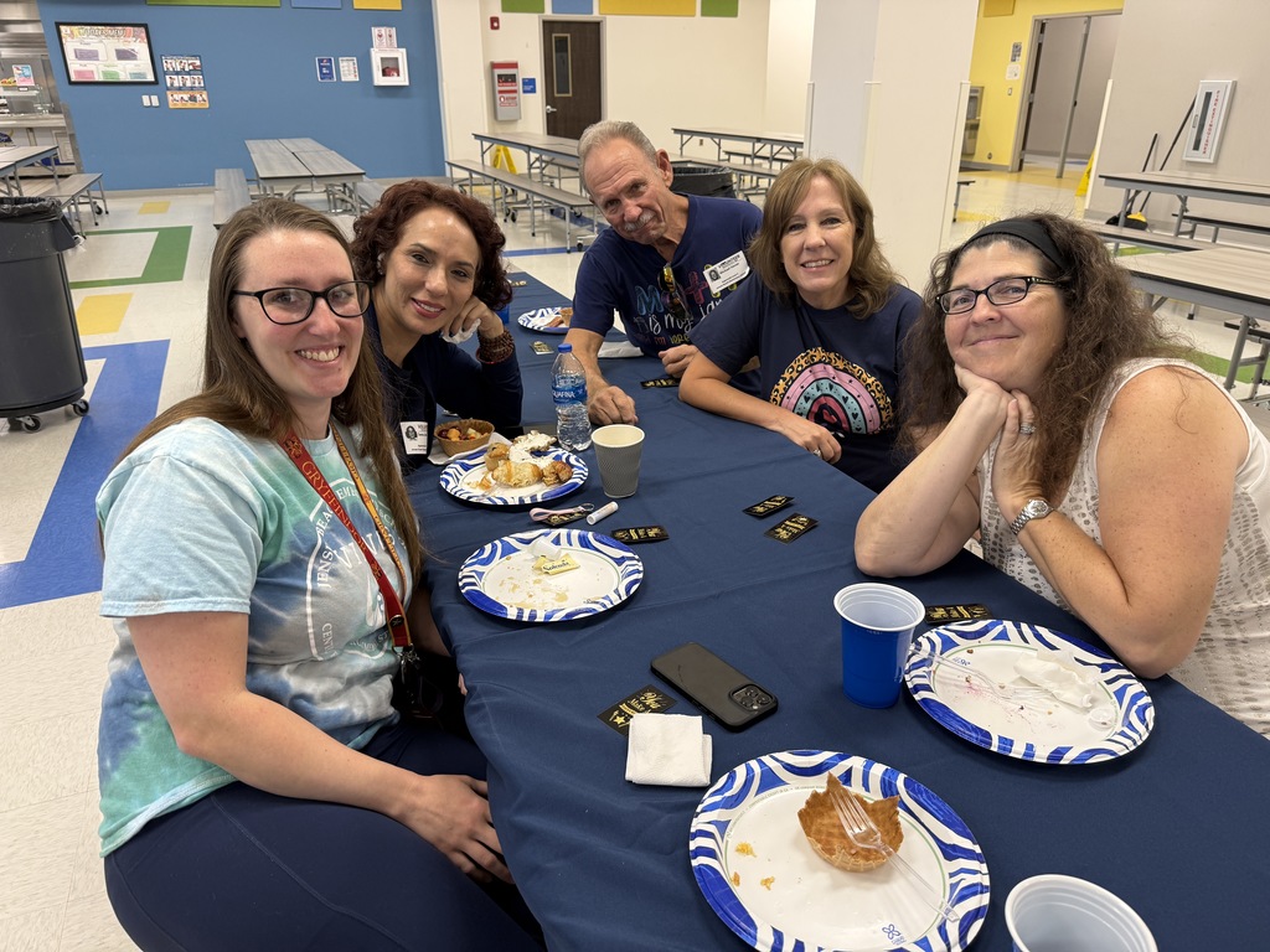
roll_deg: +0.6
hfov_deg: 71.6
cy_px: 476
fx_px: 881
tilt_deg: -23.6
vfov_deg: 56.8
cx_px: 635
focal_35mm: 24
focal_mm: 6.76
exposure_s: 1/60
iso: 125
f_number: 1.78
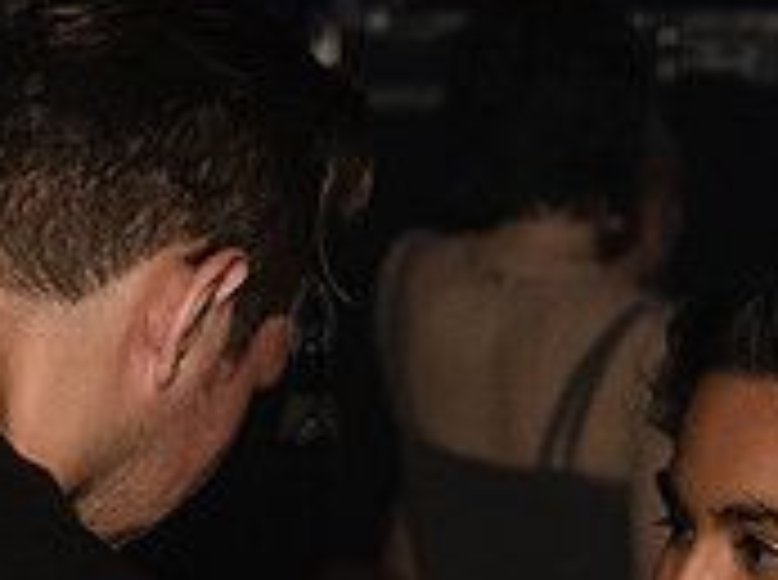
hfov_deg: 10.4
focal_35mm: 191
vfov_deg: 7.6
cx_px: 543
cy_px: 942
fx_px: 4284
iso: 2000
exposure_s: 1/250
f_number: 3.5
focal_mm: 48
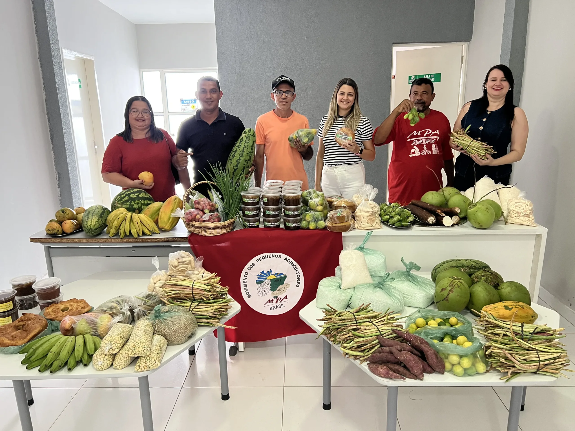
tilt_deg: -14.7
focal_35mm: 26
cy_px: 216
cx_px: 288
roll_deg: +1.2
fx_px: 432
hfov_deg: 67.3
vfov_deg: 53.1
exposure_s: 1/60
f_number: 1.5
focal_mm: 5.7
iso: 200
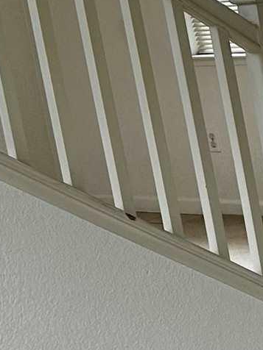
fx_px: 1570
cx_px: 690
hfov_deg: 8.5
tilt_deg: -13.2
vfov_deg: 12.7
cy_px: 266
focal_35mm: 155
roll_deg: +6.0
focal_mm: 6.86
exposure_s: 1/120
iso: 100
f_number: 1.78
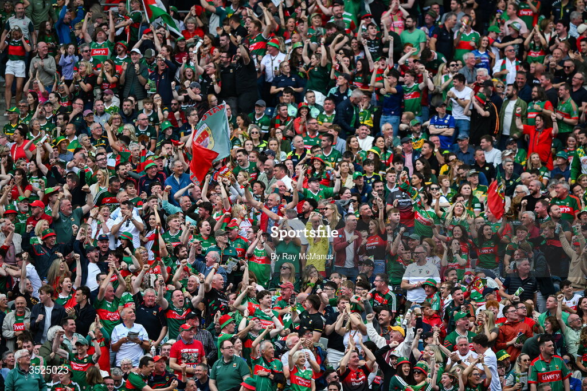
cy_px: 196
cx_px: 294
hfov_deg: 5.2
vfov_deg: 3.4
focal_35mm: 400
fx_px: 6523
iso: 1250
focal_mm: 400
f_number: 3.2
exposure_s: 1/2500
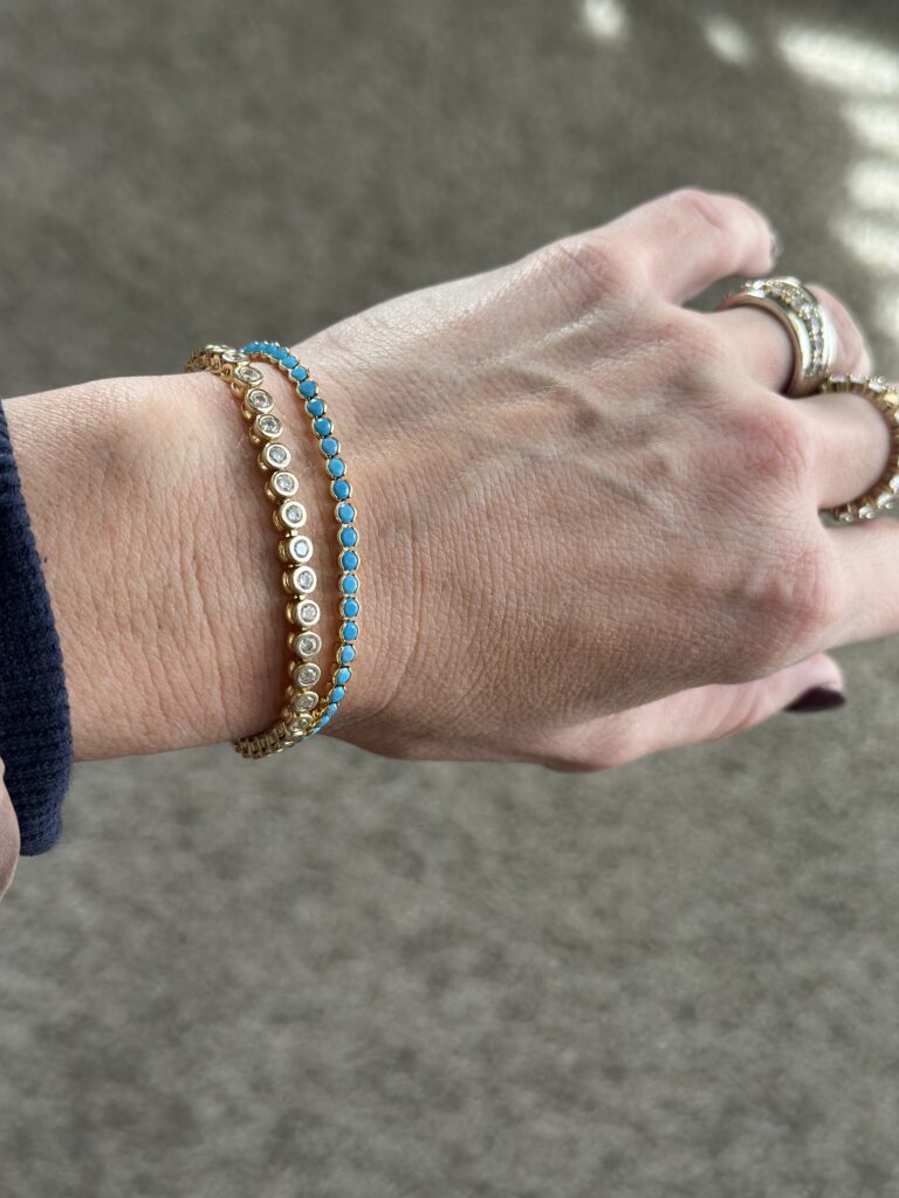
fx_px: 1662
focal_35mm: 48
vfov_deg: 39.7
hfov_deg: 30.3
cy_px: 599
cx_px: 450
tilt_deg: -64.3
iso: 80
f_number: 1.78
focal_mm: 6.86
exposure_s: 1/121
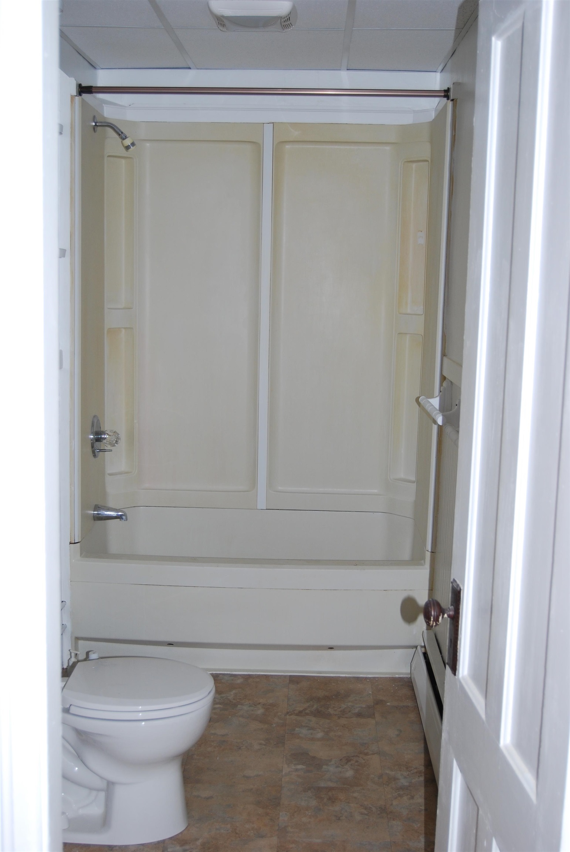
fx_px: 1066
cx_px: 285
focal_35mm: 45
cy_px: 426
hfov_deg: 29.9
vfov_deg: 43.6
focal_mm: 30
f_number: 4.2
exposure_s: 1/60
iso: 200
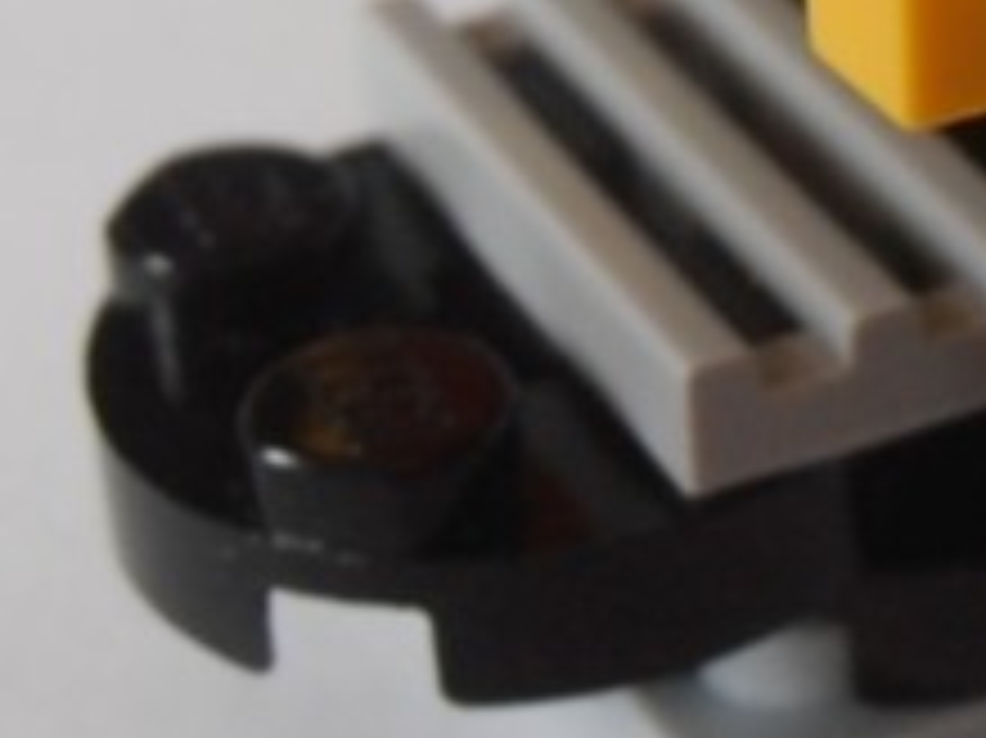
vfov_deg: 9.7
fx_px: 4327
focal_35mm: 152
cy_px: 2
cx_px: 1198
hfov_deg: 12.7
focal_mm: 6.61
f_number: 3.9
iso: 125
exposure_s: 1/25
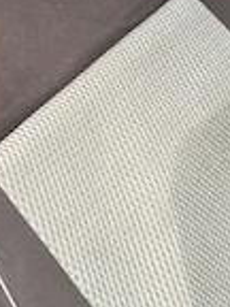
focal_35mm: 133
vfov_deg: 13.5
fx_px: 1178
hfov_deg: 10.2
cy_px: -220
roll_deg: -16.2
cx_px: -243
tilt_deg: -38.2
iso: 125
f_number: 1.78
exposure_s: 1/121
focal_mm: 6.76
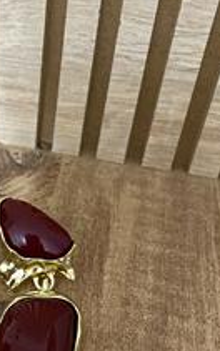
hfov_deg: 23.7
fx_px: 499
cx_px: -3
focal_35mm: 52
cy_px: 229
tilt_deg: -50.6
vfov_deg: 38.5
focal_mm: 4.25
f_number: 1.8
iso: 640
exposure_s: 1/25
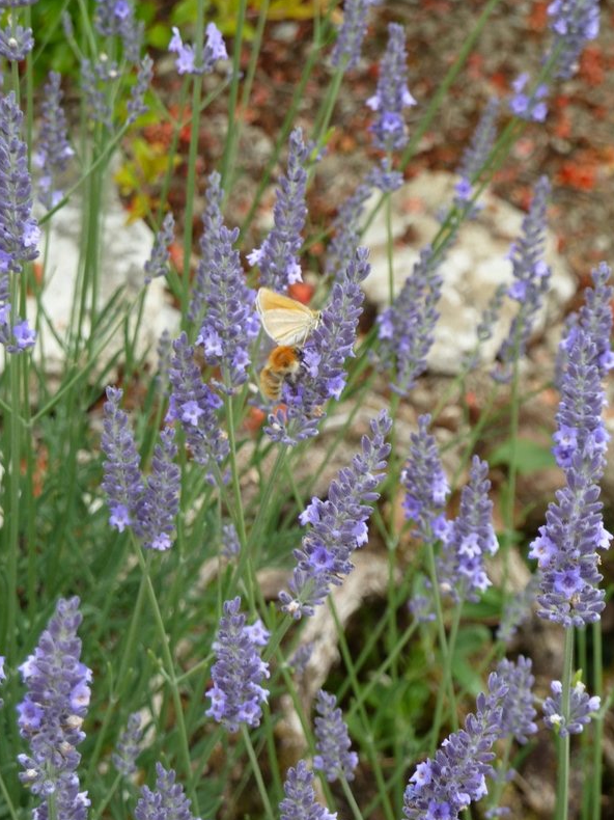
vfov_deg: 24.7
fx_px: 1869
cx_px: 306
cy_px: 409
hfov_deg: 18.7
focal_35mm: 79
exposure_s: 1/160
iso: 160
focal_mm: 12.8
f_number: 4.2
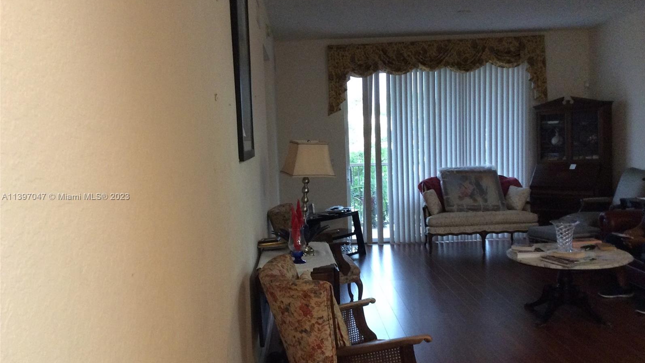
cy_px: 197
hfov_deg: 56.6
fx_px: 599
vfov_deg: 33.7
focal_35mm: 35
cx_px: 324
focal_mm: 3.3
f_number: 2.4
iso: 200
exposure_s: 1/24
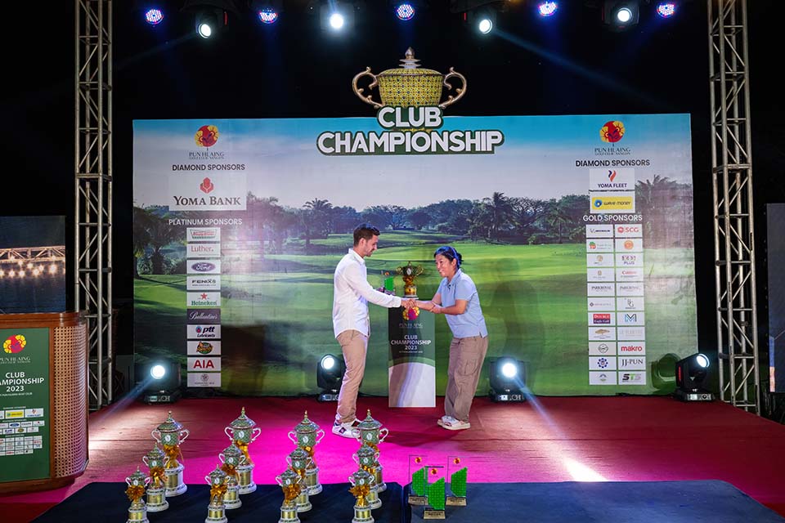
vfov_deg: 41.1
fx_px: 698
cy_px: 262
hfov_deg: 58.7
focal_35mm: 32
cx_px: 392
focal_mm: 32
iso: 1100
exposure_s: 1/200
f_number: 6.3
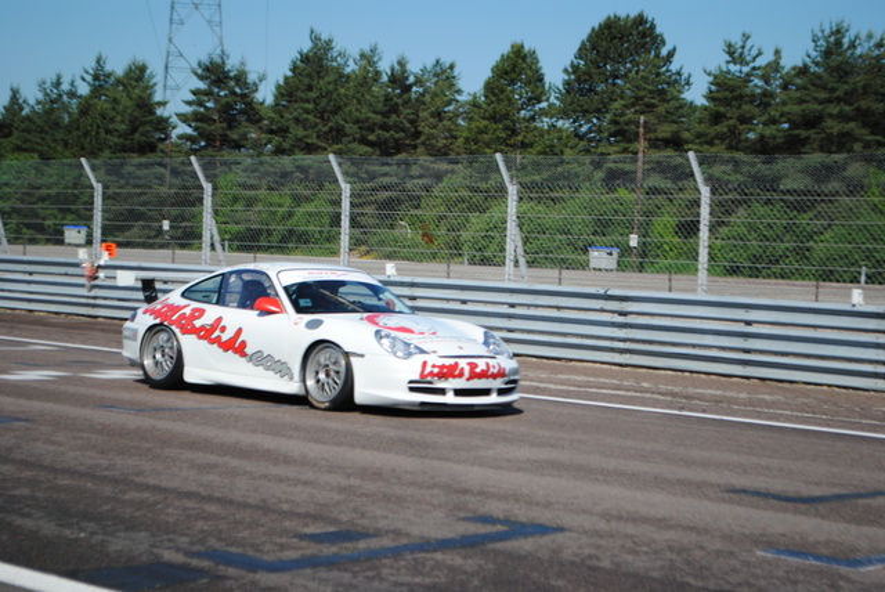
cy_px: 296
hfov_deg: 24.6
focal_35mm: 82
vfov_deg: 16.6
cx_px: 442
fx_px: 2030
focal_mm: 55
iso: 180
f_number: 5.6
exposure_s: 1/1000
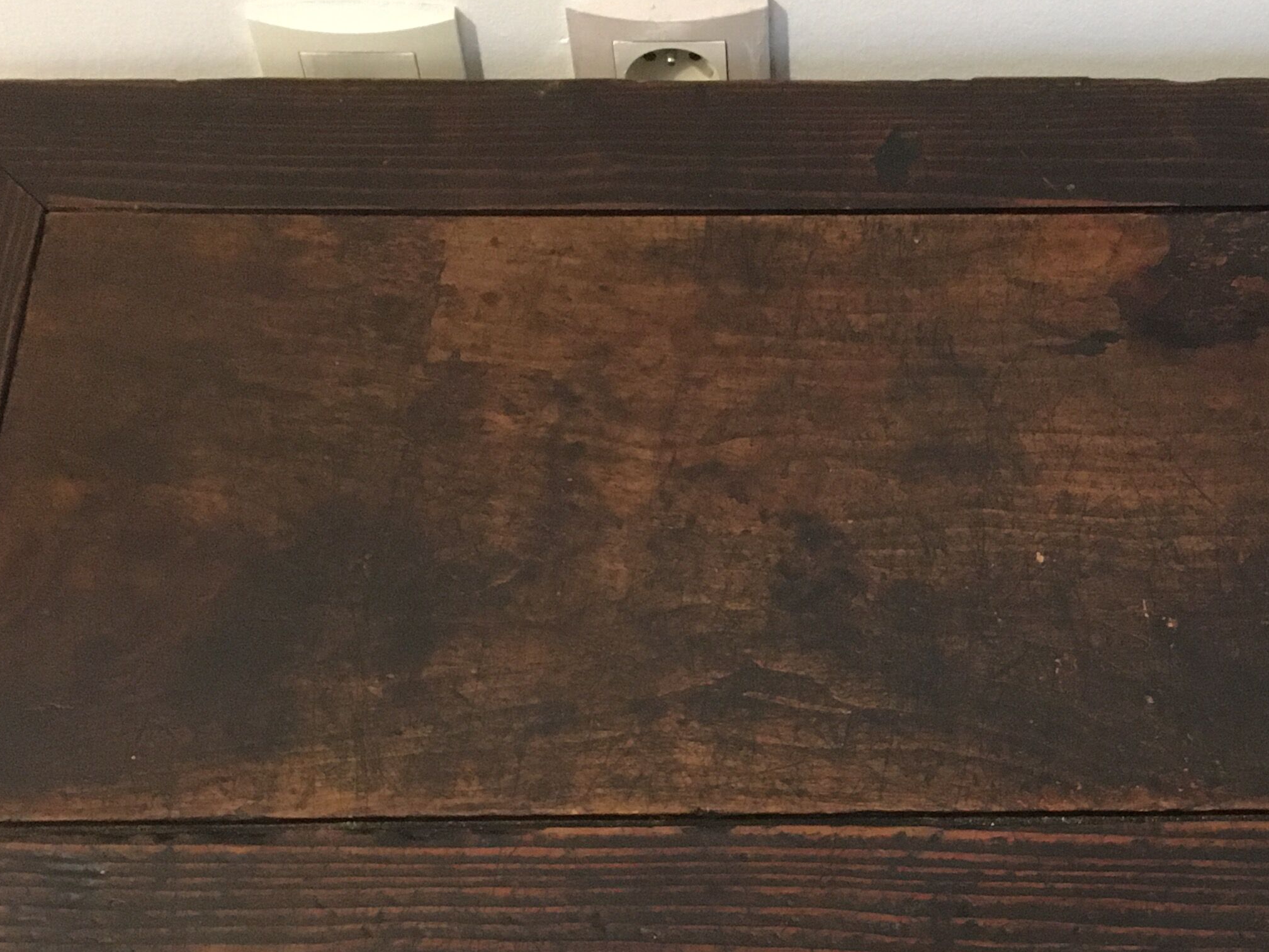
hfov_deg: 32.7
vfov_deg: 25.1
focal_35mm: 58
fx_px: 2126
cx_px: 932
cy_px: 625
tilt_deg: -61.3
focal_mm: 4.15
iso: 320
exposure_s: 1/17
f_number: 2.2
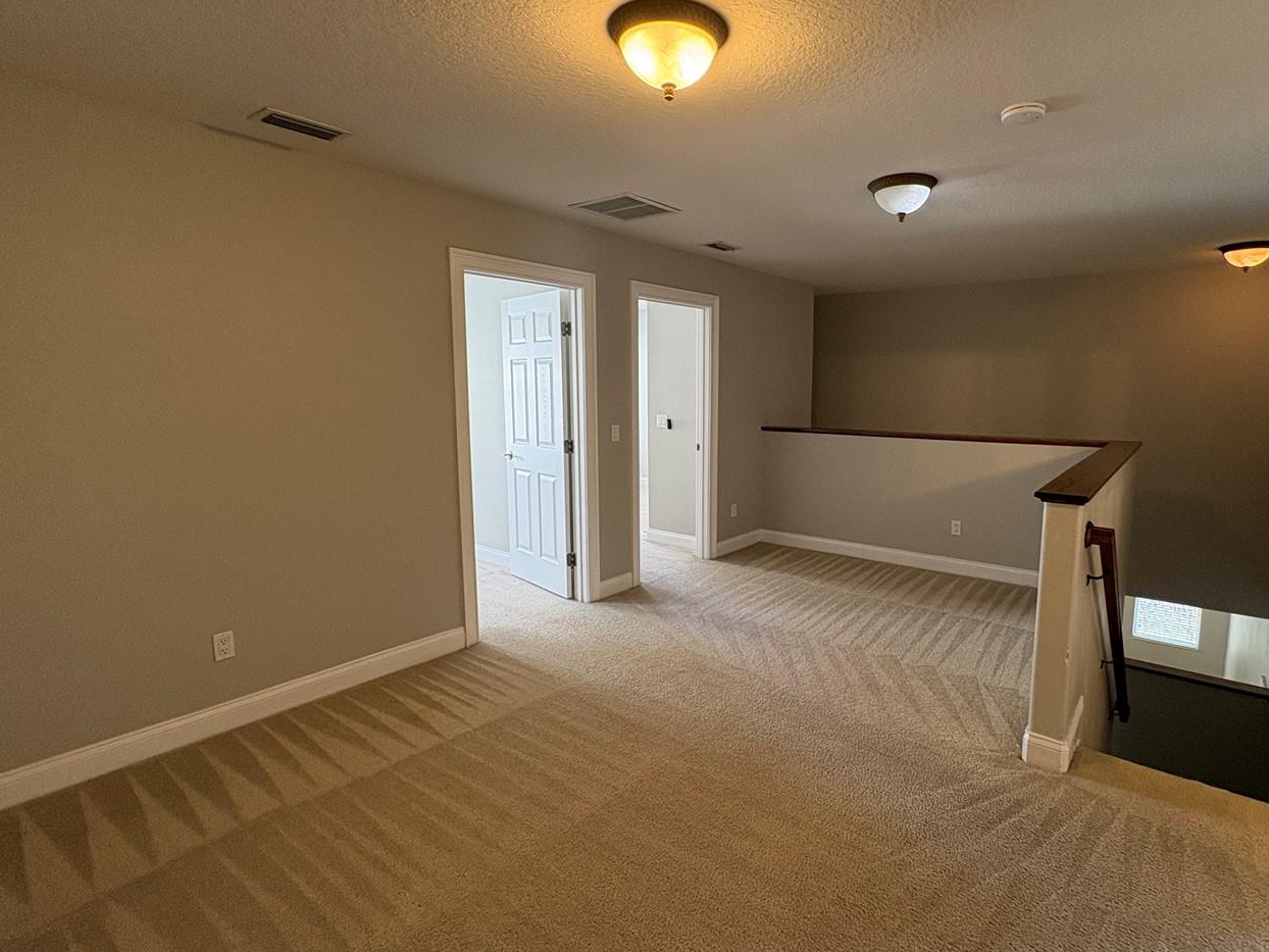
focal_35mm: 18
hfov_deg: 87.2
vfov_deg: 71.6
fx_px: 660
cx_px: 723
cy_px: 463
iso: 160
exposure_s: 1/60
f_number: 2.2
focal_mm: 2.22
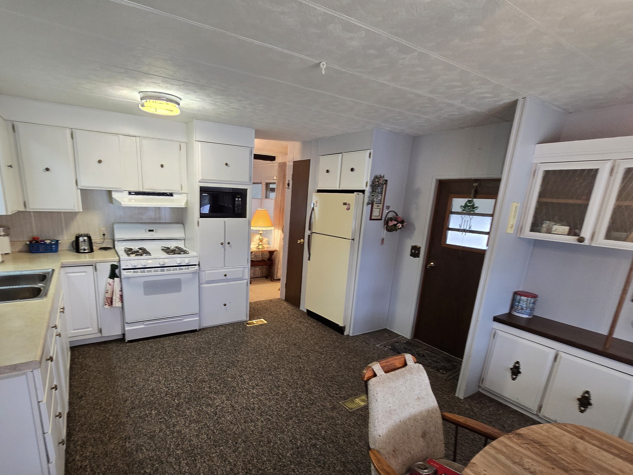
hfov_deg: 94.2
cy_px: 275
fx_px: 293
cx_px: 284
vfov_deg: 77.6
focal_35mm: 16
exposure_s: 1/60
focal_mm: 2.2
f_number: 2.2
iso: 200
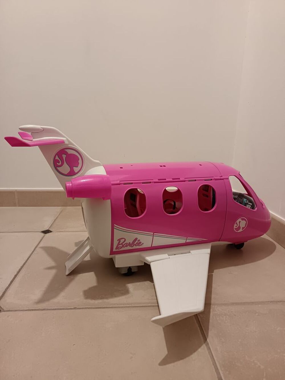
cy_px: 190
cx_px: 142
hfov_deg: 56.8
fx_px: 263
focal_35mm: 24
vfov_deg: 71.6
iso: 2969
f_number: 1.75
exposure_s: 1/25
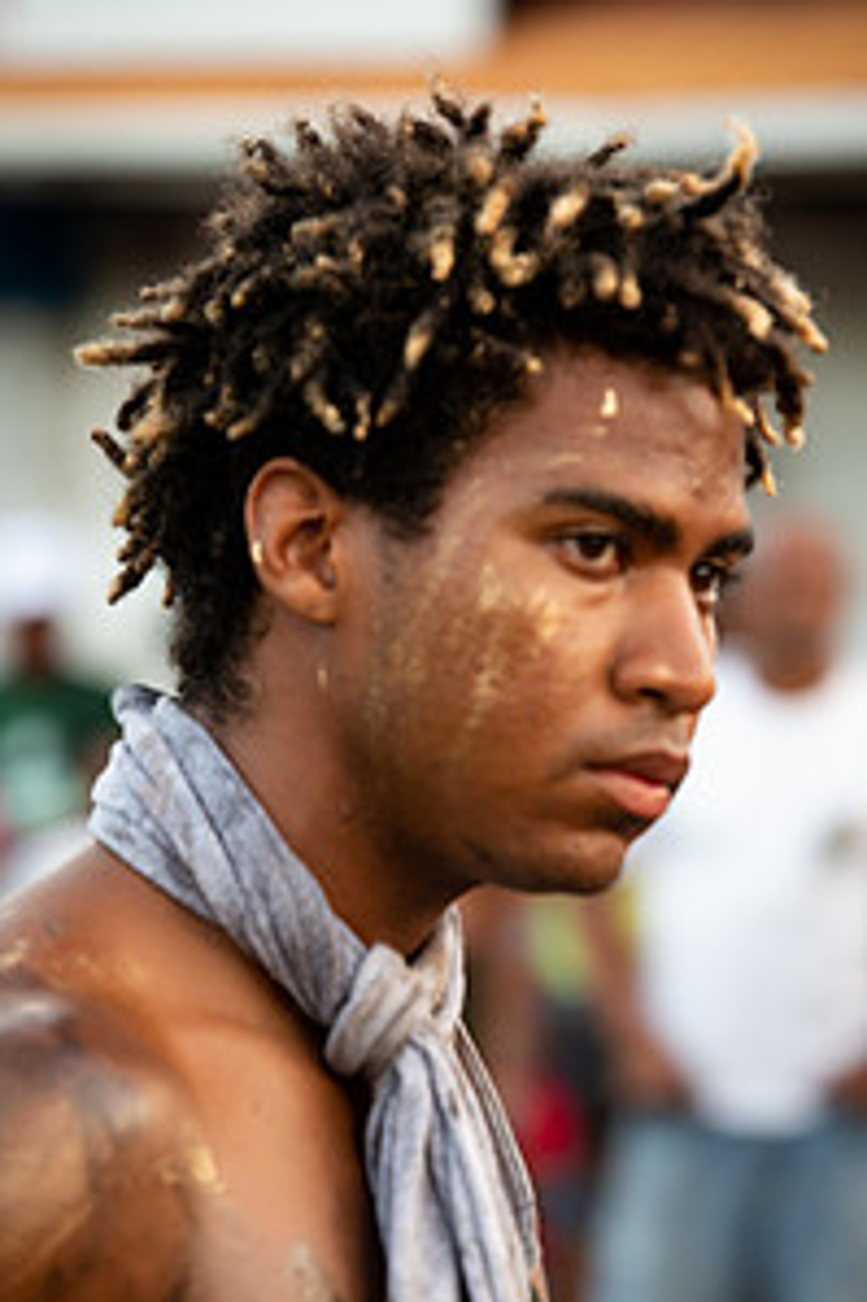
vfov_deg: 8.5
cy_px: 954
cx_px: 464
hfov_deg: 5.7
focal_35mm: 241
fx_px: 8716
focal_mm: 160
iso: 720
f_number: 5
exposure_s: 1/200
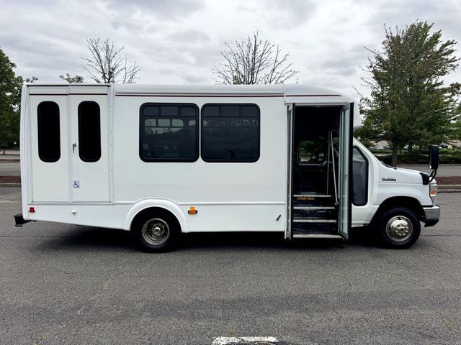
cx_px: 230
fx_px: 320
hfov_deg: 71.6
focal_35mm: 24
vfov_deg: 56.8
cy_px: 172
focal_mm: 6.76
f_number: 1.78
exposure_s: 1/3802
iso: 80
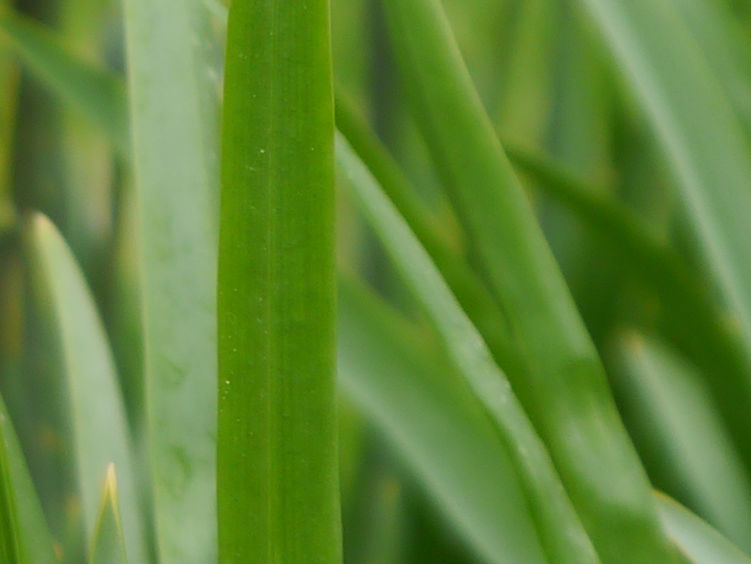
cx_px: -1005
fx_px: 5600
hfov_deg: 7.2
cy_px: 155
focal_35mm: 258
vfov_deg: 5.8
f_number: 4.4
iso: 160
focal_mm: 23
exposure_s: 1/60
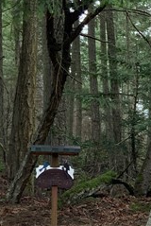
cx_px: 293
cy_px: 185
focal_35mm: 129
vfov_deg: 15.7
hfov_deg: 10.0
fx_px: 809
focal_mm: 3
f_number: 1.8
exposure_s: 1/122
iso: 32
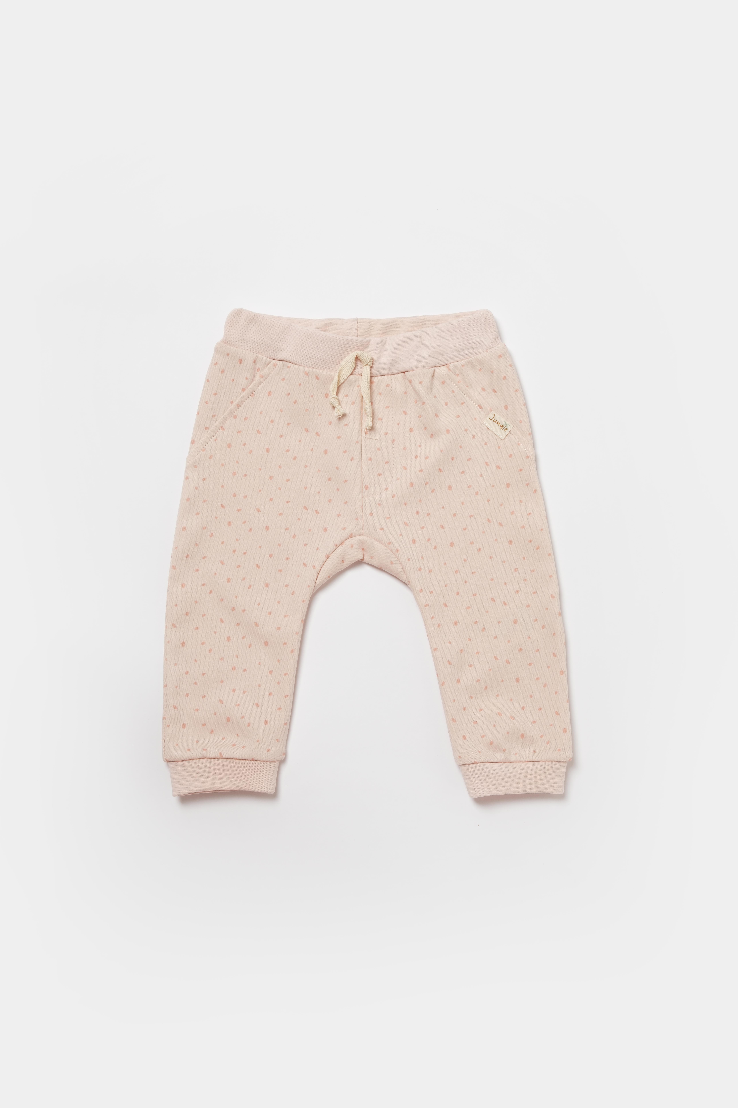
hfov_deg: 25.1
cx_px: 369
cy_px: 554
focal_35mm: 54
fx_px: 1660
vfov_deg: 36.9
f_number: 13
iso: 125
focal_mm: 35.8
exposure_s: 1/125
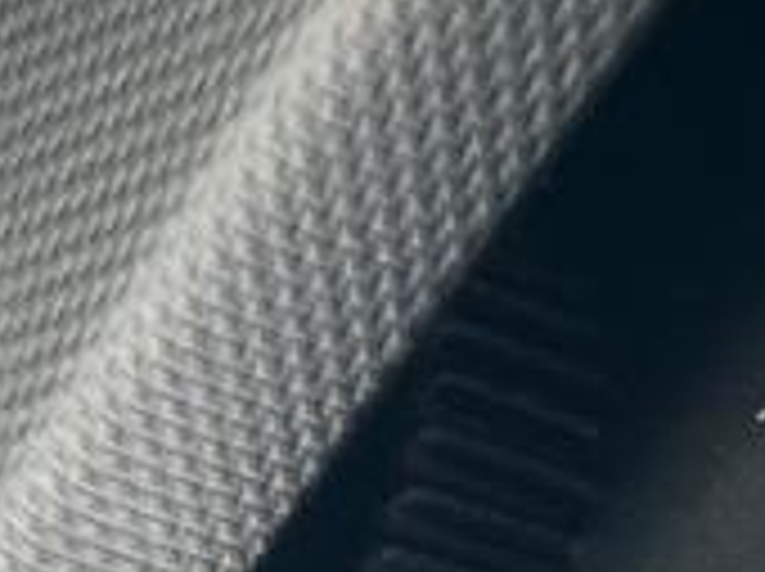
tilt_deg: +31.0
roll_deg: +6.0
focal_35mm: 181
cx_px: 2218
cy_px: 770
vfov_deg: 8.1
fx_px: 3994
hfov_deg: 9.1
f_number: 1.78
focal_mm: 6.86
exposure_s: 1/60
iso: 400
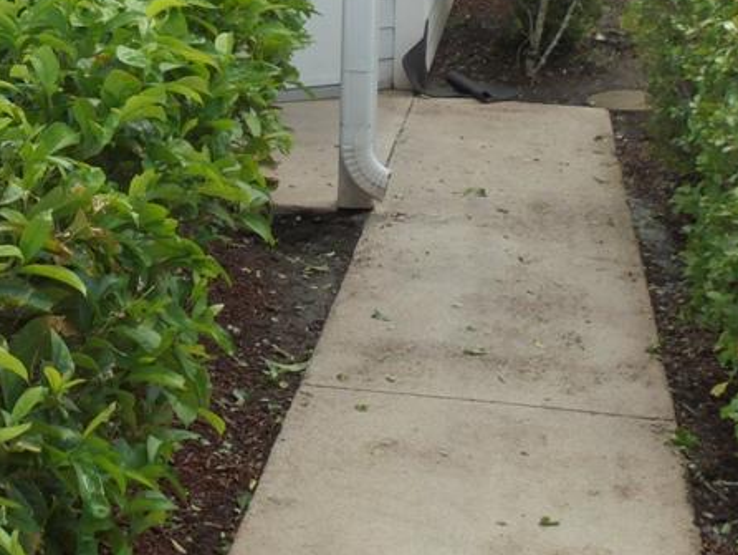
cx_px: 93
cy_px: -51
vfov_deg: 18.2
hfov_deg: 24.4
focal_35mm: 78
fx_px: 1664
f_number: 4
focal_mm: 6.1
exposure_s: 1/320
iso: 100
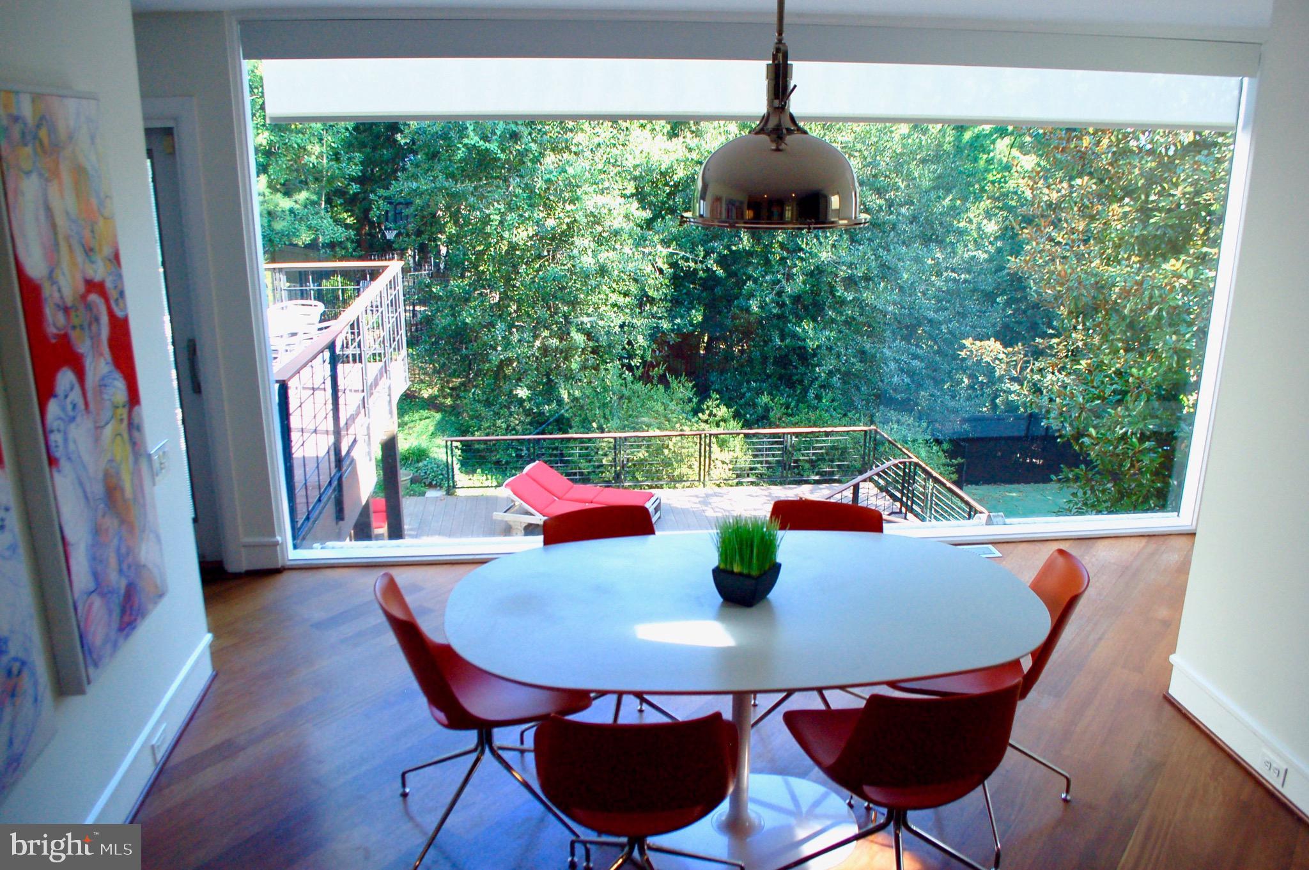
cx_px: 654
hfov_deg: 67.4
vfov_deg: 47.8
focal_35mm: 27
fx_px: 981
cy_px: 435
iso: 400
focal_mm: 18
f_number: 5.6
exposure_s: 1/125
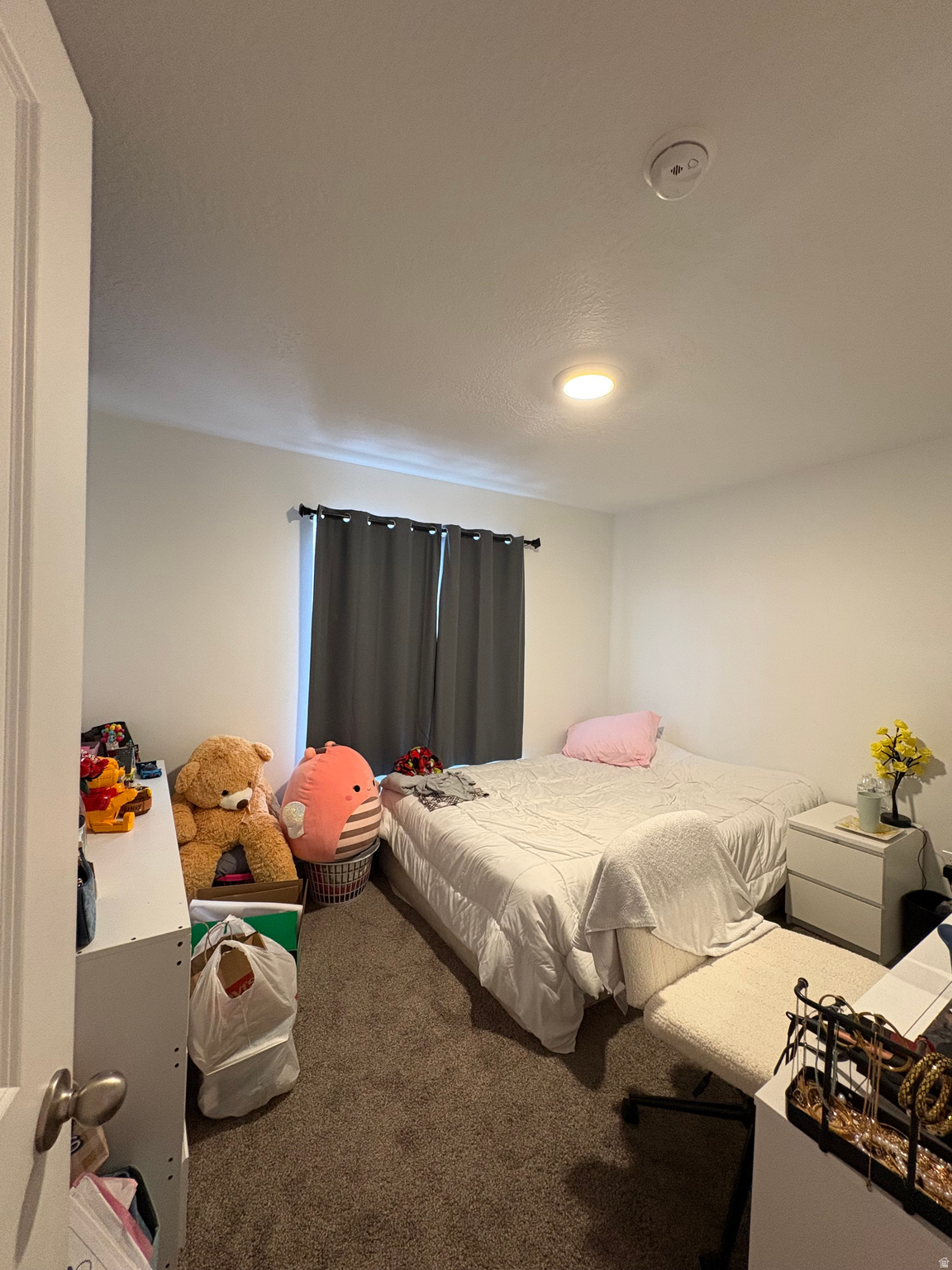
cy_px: 635
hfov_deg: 85.7
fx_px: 513
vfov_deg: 102.1
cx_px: 476
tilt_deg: -0.4
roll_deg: -1.1
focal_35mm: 14
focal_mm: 2.22
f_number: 2.2
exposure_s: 1/60
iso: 320
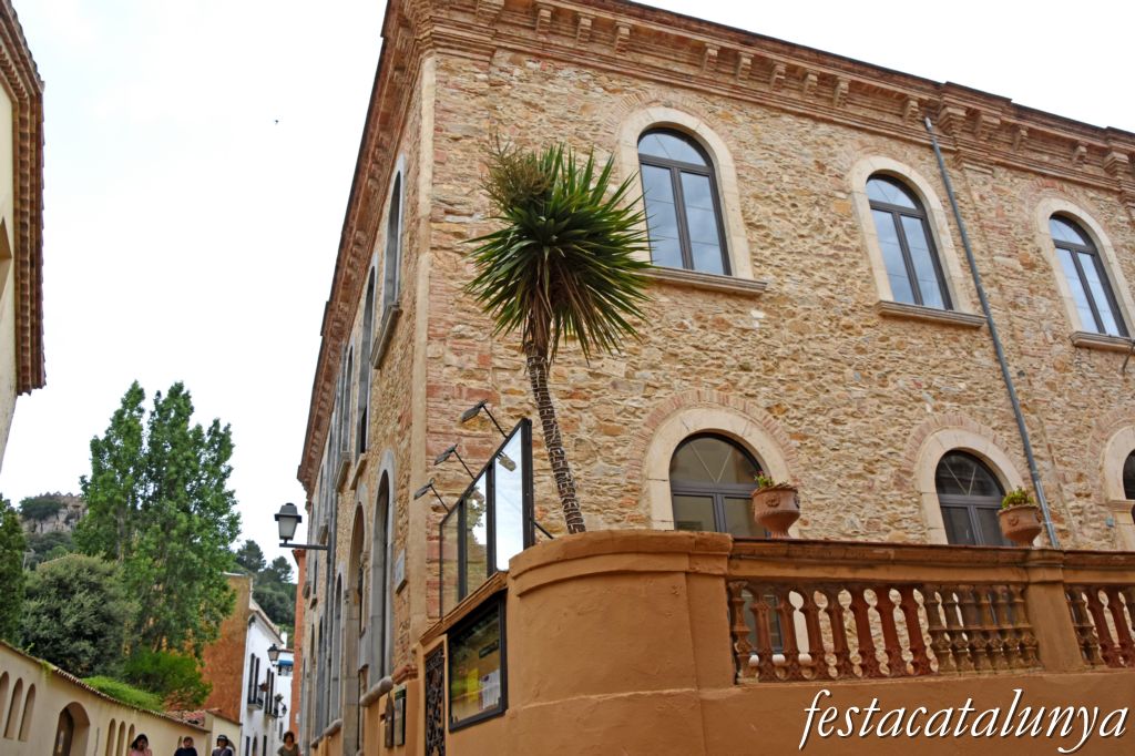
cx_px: 568
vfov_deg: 47.9
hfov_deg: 67.4
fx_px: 851
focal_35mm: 27
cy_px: 378
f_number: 9
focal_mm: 18
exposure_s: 1/320
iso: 400
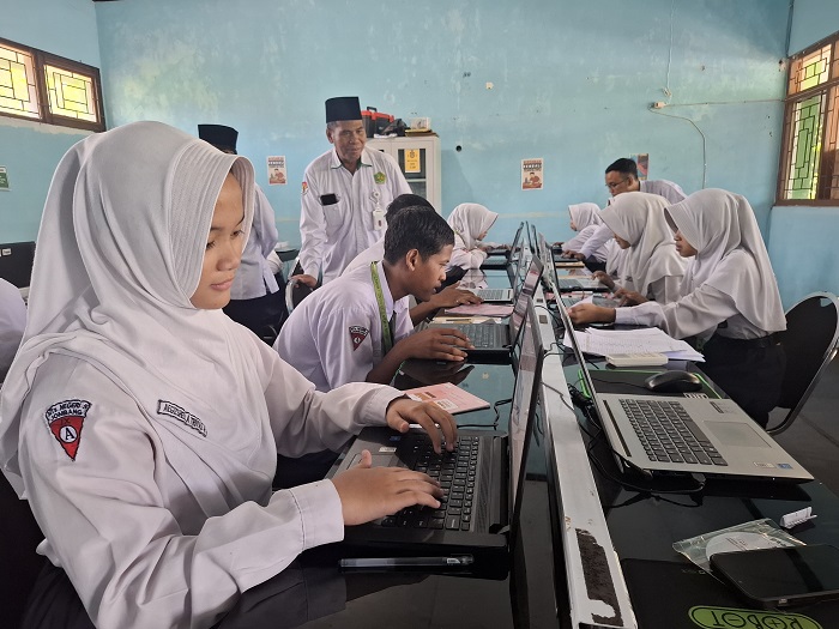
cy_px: 314
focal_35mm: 23
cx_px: 420
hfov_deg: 73.9
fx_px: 557
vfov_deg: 58.9
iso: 320
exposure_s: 1/50
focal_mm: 5.54
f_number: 1.8
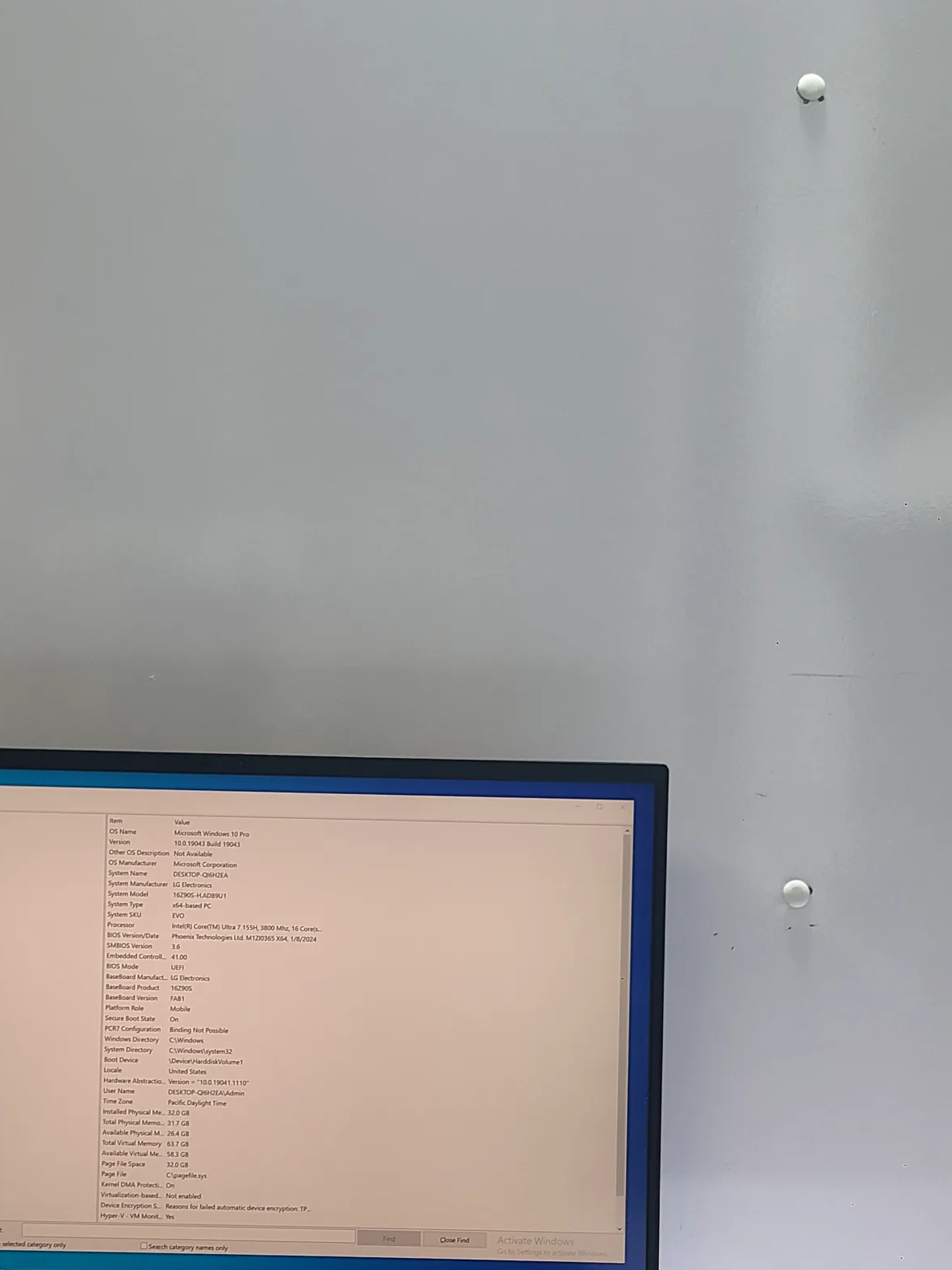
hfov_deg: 33.6
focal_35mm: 42
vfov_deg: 44.0
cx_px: 235
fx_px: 1540
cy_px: 865
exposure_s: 1/50
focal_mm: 5.4
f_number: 1.8
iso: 64
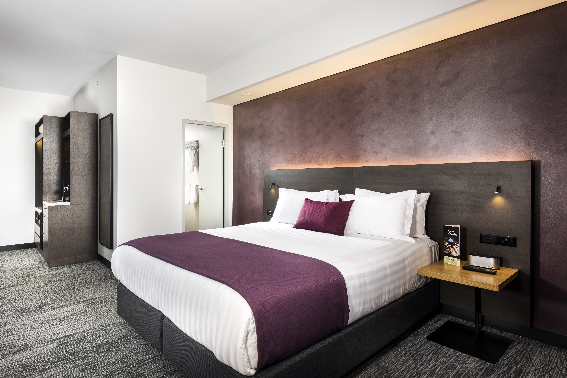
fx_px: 315
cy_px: 189
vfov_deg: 62.0
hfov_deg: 84.0
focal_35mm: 20
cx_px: 284
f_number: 11
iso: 125
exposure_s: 1/6
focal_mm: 20
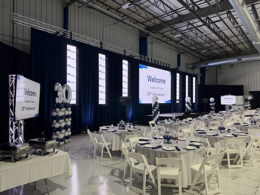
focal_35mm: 24
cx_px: 130
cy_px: 98
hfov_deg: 71.6
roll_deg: +0.3
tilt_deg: +2.1
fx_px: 180
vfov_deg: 56.8
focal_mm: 6.76
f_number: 1.78
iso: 250
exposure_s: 1/120
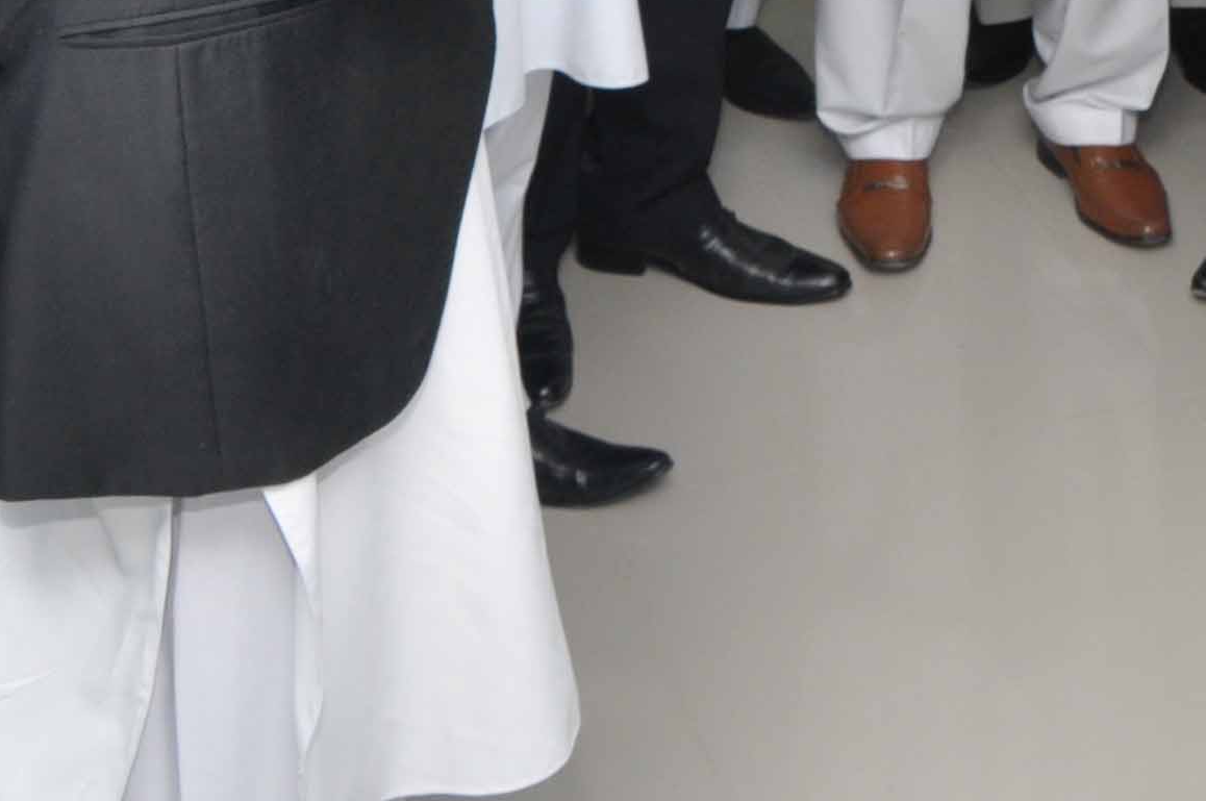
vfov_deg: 12.4
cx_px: 1448
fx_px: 3346
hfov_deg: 19.3
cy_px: -674
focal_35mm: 100
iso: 500
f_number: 8
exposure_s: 1/125
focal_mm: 18
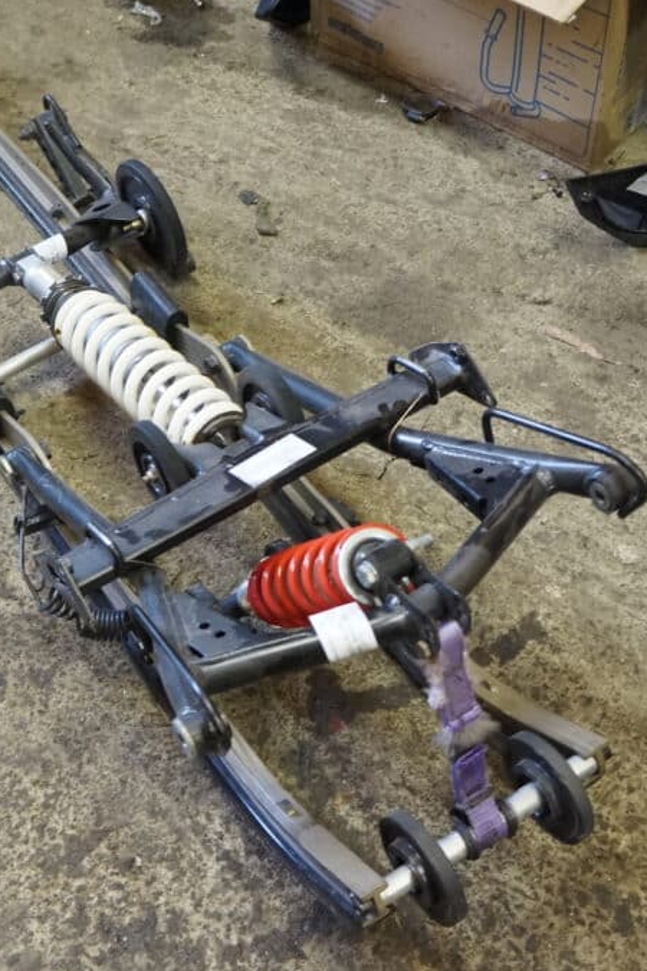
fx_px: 1289
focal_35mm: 48
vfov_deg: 41.3
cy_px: 488
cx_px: 121
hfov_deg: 27.6
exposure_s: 1/60
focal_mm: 21
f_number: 4
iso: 2500
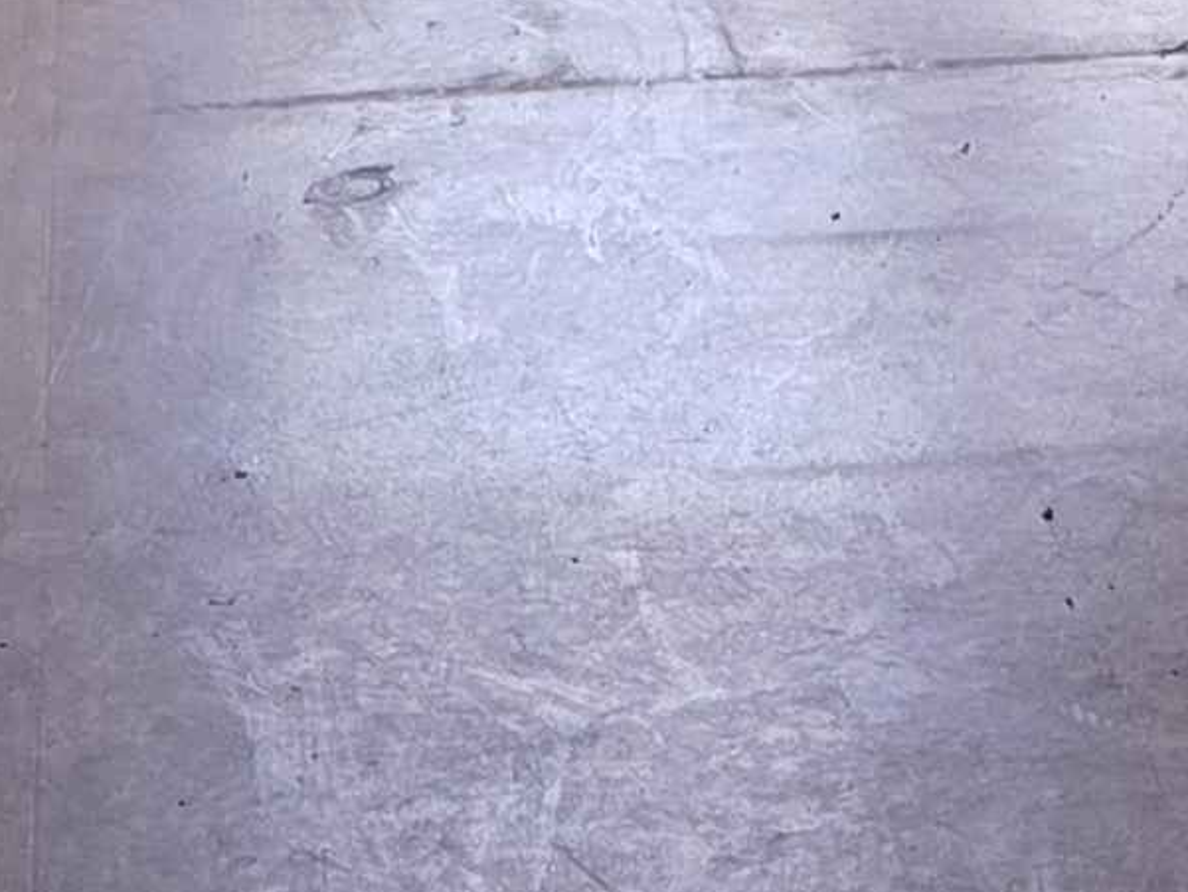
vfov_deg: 8.8
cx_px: 810
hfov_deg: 12.9
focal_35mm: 153
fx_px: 5252
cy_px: -1254
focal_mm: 5.4
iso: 200
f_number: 1.8
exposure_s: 1/100
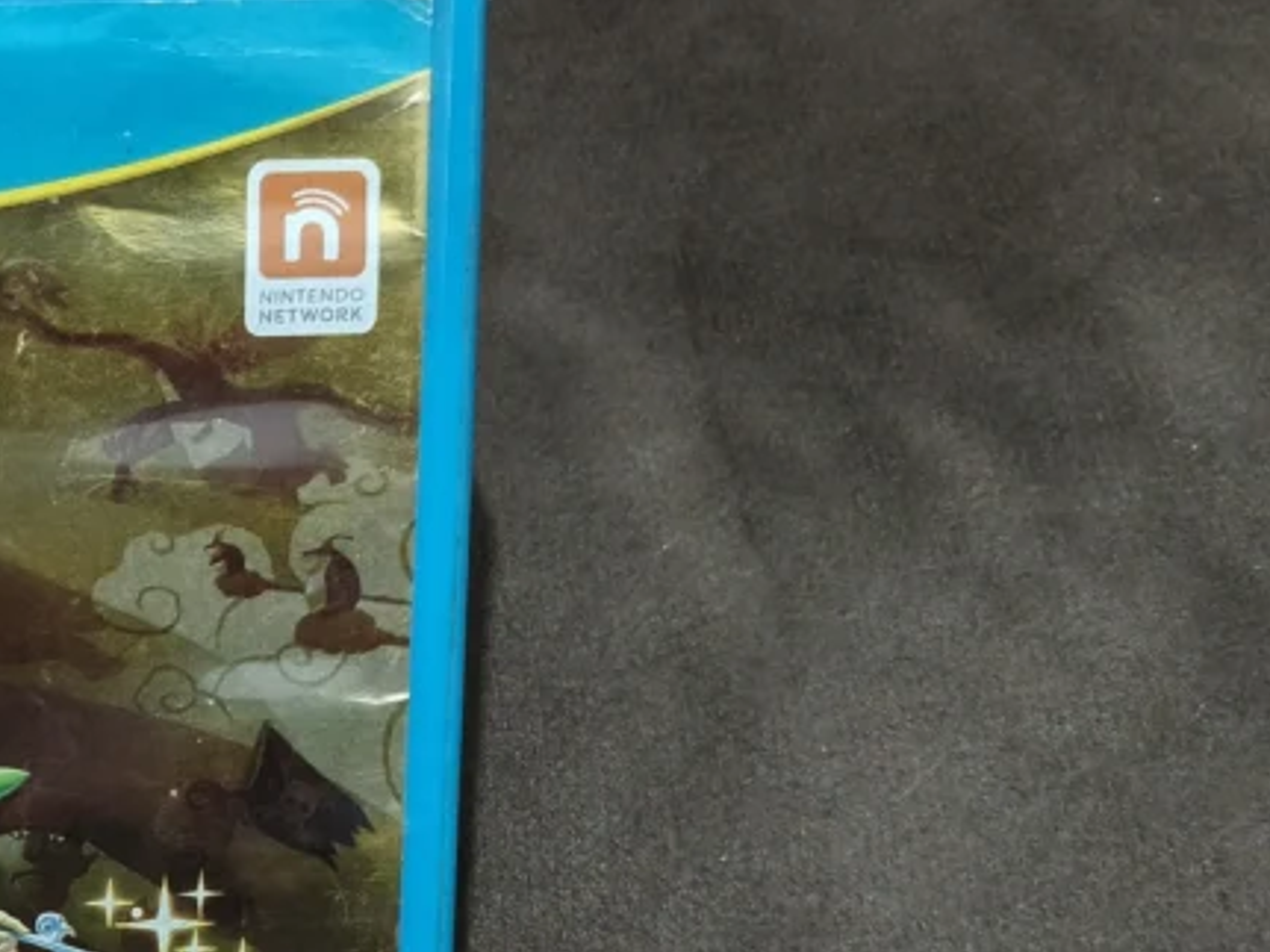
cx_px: -309
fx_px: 2347
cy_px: 1126
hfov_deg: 26.4
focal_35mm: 64
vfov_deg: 21.4
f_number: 1.6
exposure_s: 1/30
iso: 1800
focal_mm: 4.11
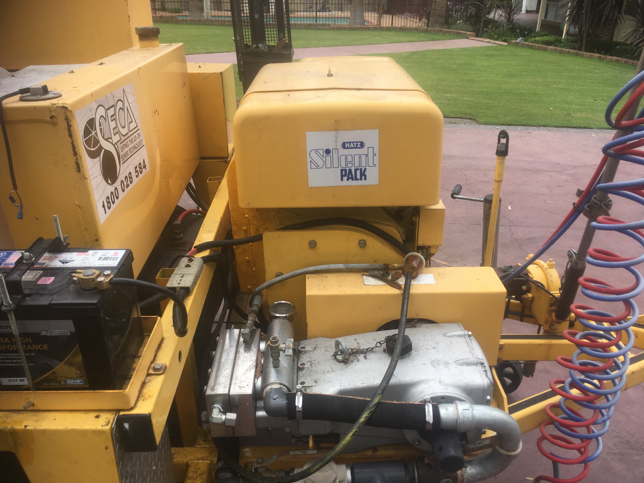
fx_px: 540
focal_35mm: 29
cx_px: 322
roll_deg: +0.8
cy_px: 242
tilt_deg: -24.5
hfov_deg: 61.7
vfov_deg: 48.2
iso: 25
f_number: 2.2
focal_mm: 4.15
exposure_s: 1/686
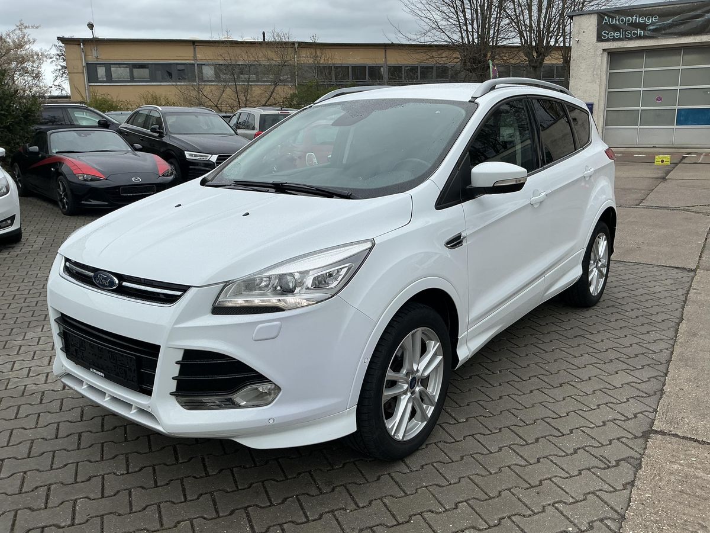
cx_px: 355
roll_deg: +0.8
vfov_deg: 49.7
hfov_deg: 63.4
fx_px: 574
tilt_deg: -13.7
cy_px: 266
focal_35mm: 28
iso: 25
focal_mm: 3
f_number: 1.8
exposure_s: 1/1279
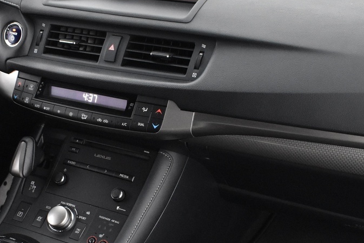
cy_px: 219
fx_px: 657
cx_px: 144
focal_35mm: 65
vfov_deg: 20.5
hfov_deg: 30.9
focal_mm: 18
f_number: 3.5
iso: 3200
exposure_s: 1/30
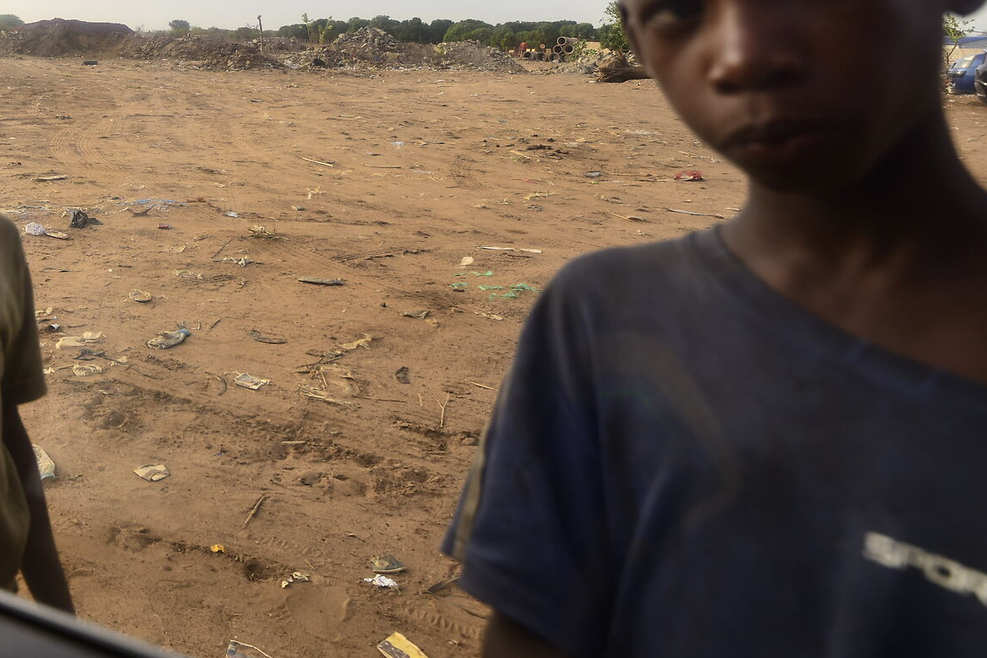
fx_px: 960
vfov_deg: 35.6
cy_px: 65
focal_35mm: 35
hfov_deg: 48.0
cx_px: 74
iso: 100
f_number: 5
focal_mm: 17
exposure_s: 1/100
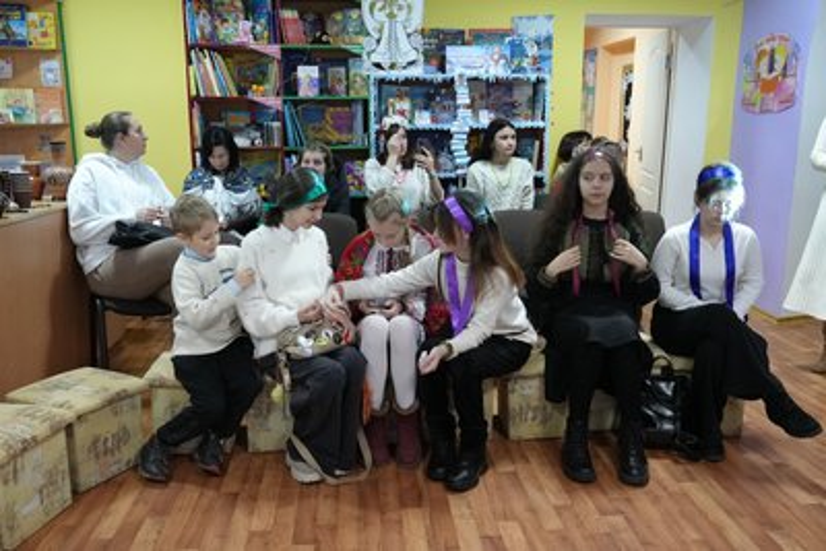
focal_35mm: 33
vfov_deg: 40.0
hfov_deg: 57.2
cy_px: 276
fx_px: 757
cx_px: 413
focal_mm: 33
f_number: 4
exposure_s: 1/160
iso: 10000
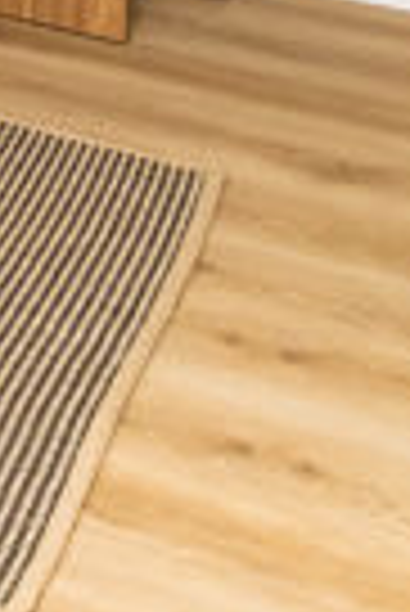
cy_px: -796
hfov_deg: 8.5
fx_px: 1925
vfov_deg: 13.7
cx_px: -1072
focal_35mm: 113
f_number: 7.1
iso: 320
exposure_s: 1/60
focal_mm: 10
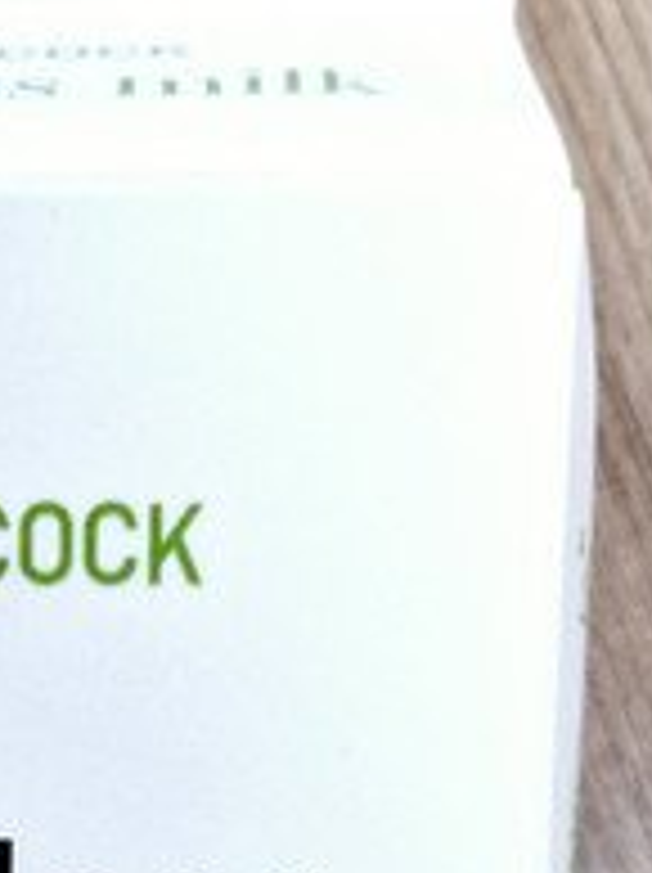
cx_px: 27
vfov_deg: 18.1
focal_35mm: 95
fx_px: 2391
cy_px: 1359
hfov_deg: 15.3
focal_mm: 5.54
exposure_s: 1/120
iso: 500
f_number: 1.8
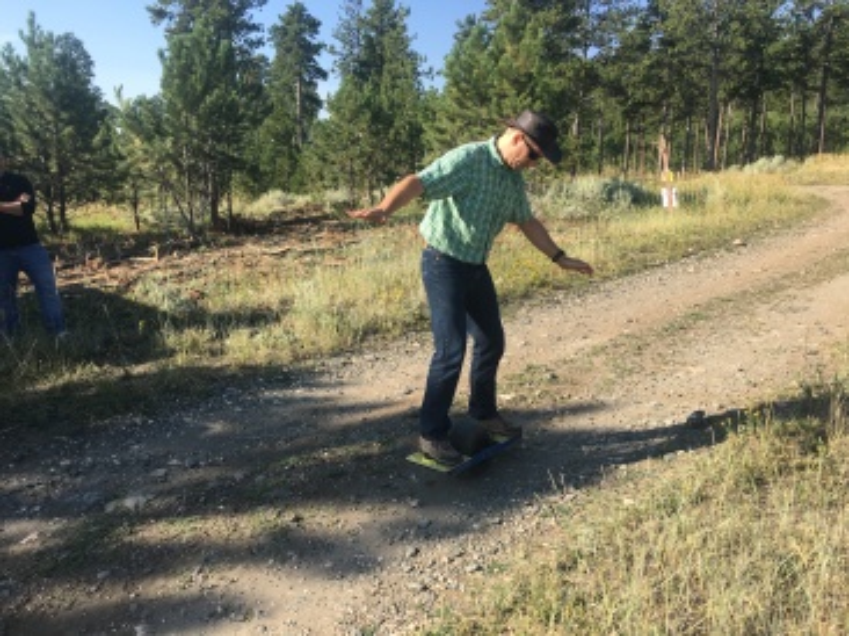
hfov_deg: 61.7
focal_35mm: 29
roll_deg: +0.1
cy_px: 318
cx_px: 424
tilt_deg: -10.9
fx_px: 711
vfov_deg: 48.2
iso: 25
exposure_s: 1/725
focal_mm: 4.15
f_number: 2.2
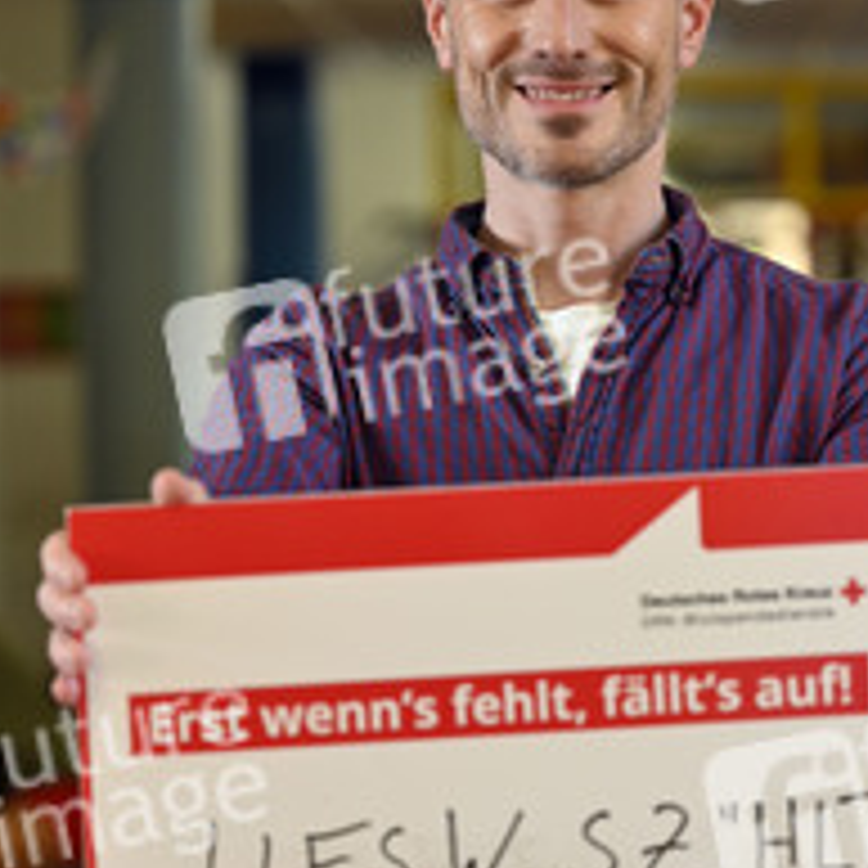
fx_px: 3887
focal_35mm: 137
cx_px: 526
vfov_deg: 12.7
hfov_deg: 12.7
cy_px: 571
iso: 1000
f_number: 2.8
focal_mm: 78
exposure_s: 1/250
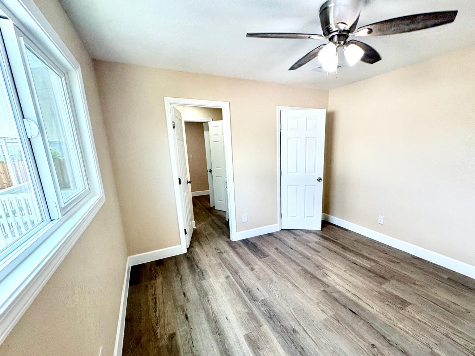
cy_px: 196
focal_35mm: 16
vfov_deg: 77.9
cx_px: 265
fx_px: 219
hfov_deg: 94.1
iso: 80
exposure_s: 1/120
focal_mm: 2.22
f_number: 2.2
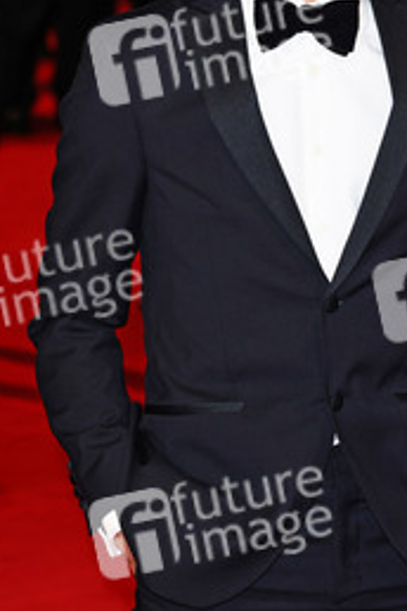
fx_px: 3154
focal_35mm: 186
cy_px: 168
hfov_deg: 7.4
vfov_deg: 11.0
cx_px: 280
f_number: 4.5
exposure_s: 1/250
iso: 320
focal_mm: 80
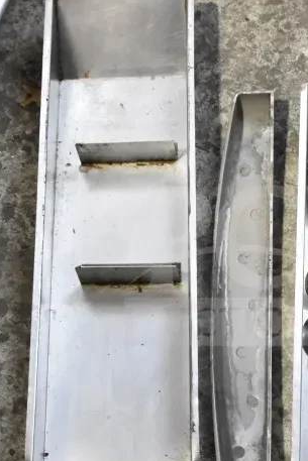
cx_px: 237
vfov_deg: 22.6
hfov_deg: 15.1
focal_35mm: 90
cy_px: 266
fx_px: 1154
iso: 6400
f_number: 6.3
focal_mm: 30
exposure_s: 1/160
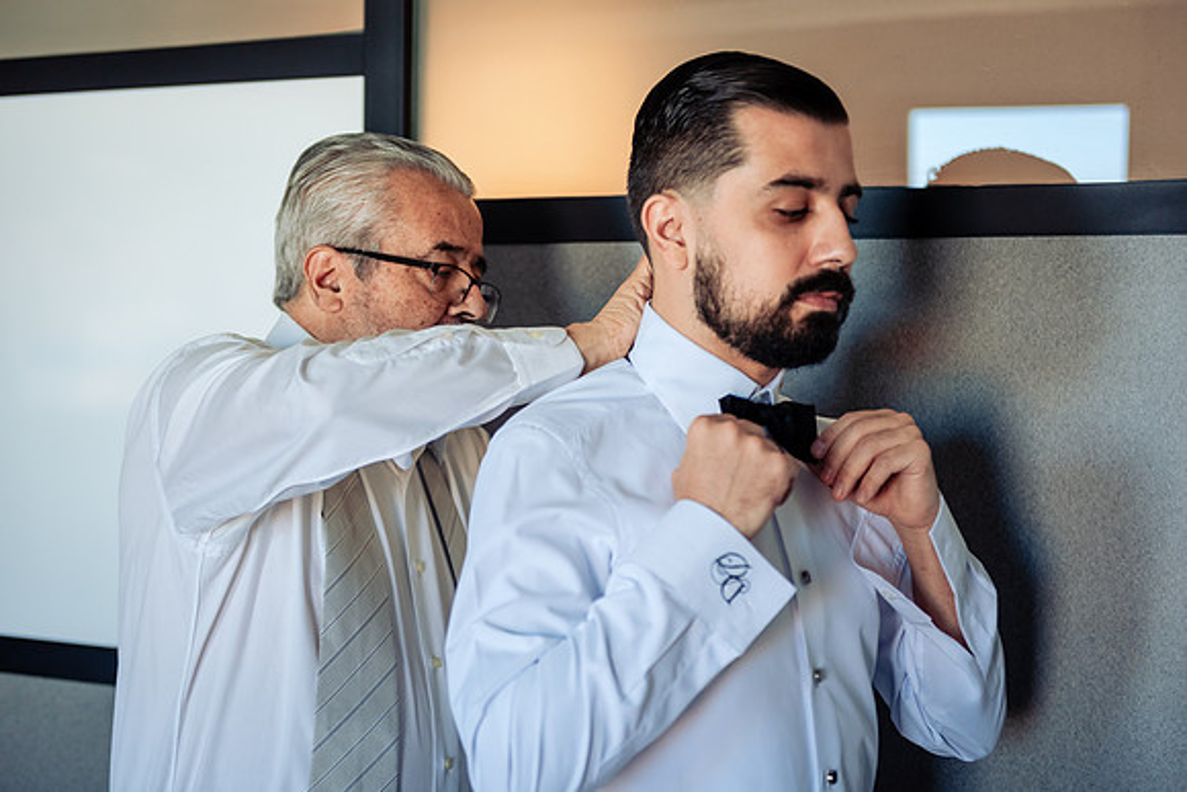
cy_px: 396
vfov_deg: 22.9
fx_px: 1953
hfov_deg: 33.8
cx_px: 594
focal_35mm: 59
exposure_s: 1/125
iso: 800
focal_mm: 58
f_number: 4.5
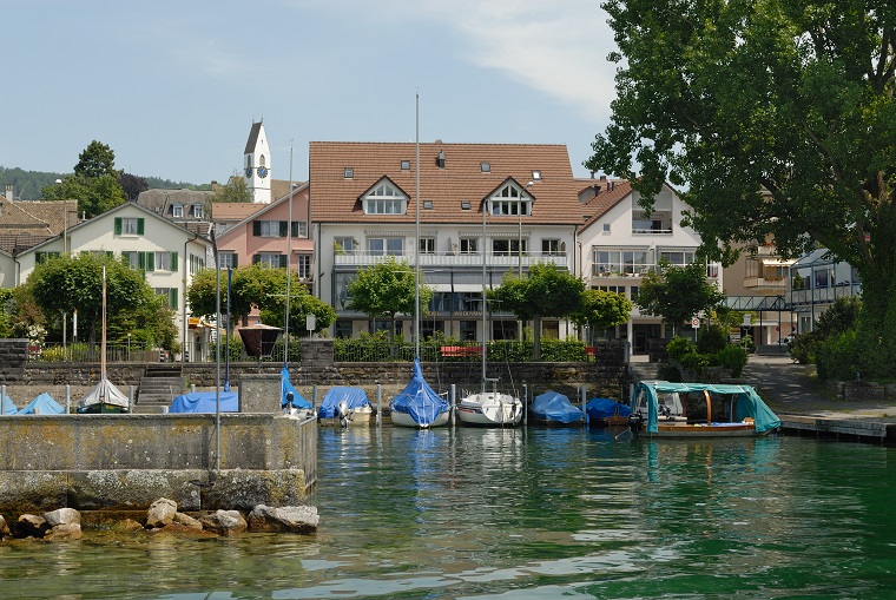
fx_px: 1495
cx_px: 448
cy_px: 300
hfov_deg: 33.4
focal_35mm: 60
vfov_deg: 22.7
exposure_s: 1/200
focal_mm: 40
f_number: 7.1
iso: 100
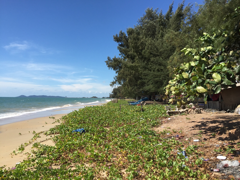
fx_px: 201
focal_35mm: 29
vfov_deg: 48.2
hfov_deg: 61.7
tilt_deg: +2.4
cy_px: 90
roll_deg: -1.0
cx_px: 120
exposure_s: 1/2198
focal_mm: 4.15
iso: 32
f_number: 2.2
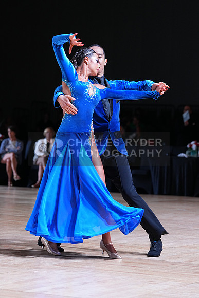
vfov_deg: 15.2
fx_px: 1119
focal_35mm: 135
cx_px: 100
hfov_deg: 10.2
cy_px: 149
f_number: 4
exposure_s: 1/400
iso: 1600
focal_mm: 135
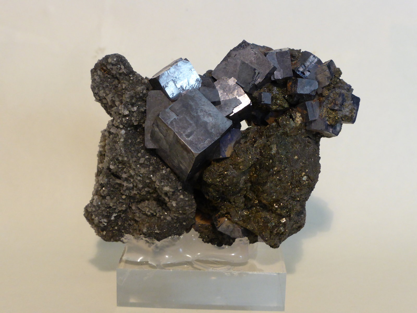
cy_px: 156
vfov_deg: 22.6
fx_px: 783
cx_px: 208
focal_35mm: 65
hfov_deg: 29.8
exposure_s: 1/50
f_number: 4.8
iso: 400
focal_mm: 11
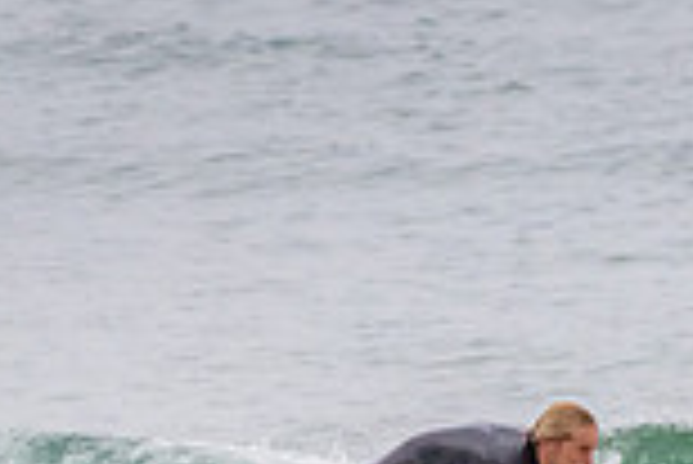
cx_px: 555
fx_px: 44528
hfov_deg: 0.9
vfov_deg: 0.6
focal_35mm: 2311
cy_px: 719
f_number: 5.6
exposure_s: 1/1000
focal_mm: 500
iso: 1100
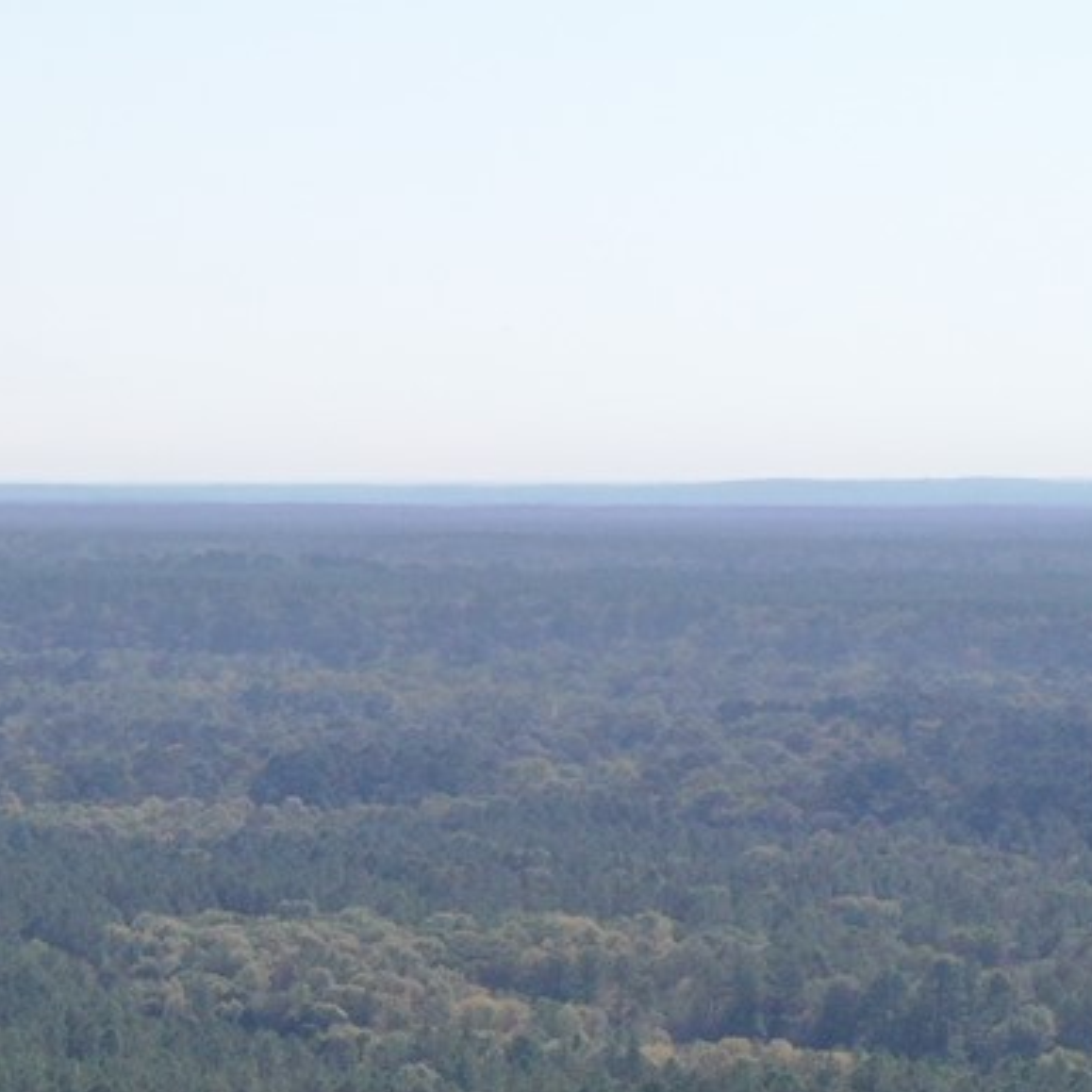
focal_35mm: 134
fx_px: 4783
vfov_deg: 12.4
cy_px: 1610
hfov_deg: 12.2
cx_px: -687
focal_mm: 10.26
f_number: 7.1
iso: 100
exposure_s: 1/400
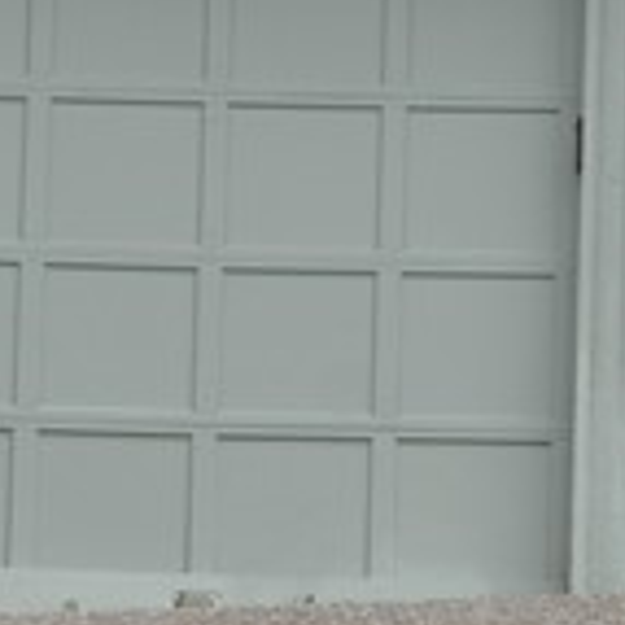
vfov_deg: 5.1
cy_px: -627
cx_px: 334
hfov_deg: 5.2
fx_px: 6909
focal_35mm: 338
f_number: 8
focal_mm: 35
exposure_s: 1/250
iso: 125
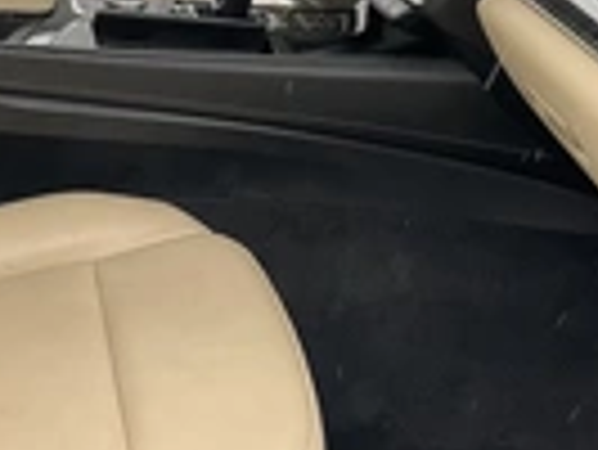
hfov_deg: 22.3
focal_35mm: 87
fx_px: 1504
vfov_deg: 17.0
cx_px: 144
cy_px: 153
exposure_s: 1/122
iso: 40
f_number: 1.8
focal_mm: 3
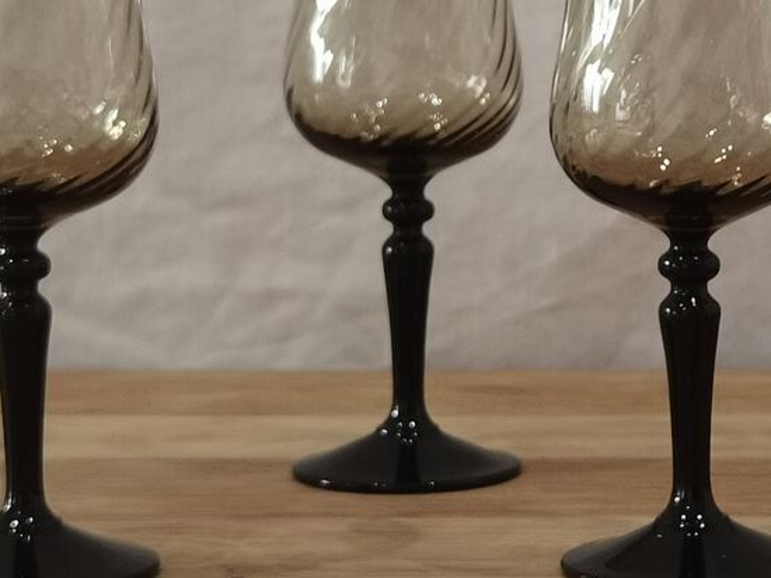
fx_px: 2916
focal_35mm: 131
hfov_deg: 14.8
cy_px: 195
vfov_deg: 11.3
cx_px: 793
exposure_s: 1/100
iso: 100
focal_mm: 6.71
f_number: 1.9
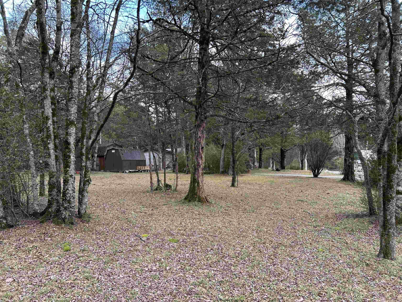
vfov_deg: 53.1
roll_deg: +1.9
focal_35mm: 26
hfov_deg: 67.3
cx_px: 201
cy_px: 151
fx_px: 302
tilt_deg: +2.0
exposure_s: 1/177
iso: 40
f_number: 1.5
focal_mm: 5.7
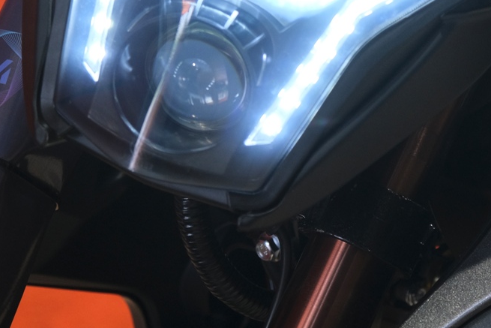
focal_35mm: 171
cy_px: 129
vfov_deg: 8.0
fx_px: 2333
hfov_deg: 11.9
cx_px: 488
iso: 800
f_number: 4
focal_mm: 46.6
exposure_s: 1/100
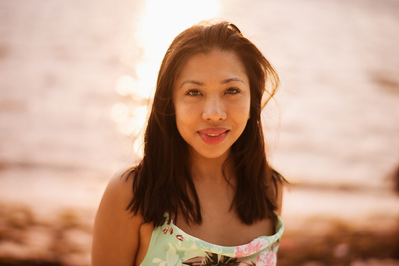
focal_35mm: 58
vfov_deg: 23.4
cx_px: 200
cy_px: 133
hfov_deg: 34.5
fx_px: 643
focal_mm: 58
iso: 100
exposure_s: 1/2000
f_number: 1.4
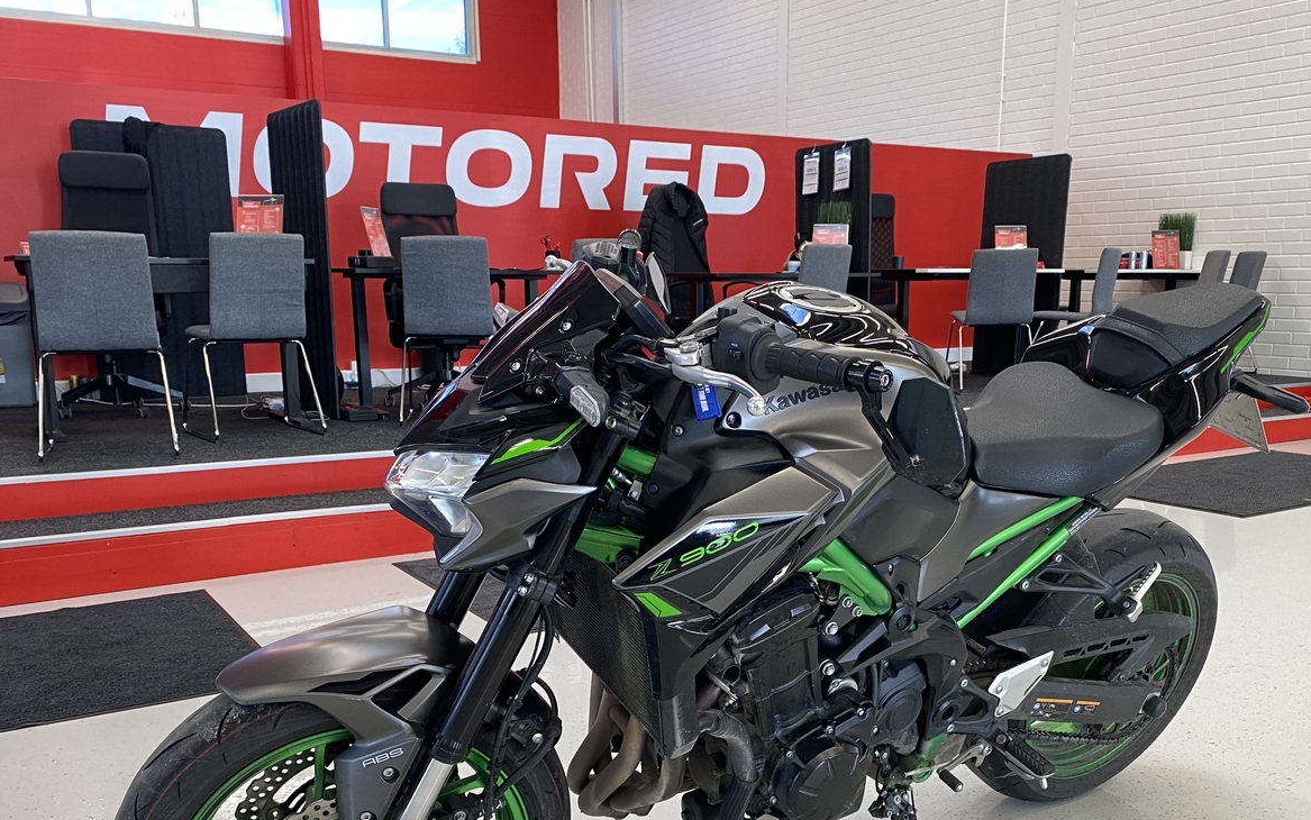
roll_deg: +0.0
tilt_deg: -13.5
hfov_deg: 56.6
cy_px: 575
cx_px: 717
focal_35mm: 34
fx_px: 1215
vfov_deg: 36.7
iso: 100
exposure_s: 1/50
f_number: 1.8
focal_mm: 4.25
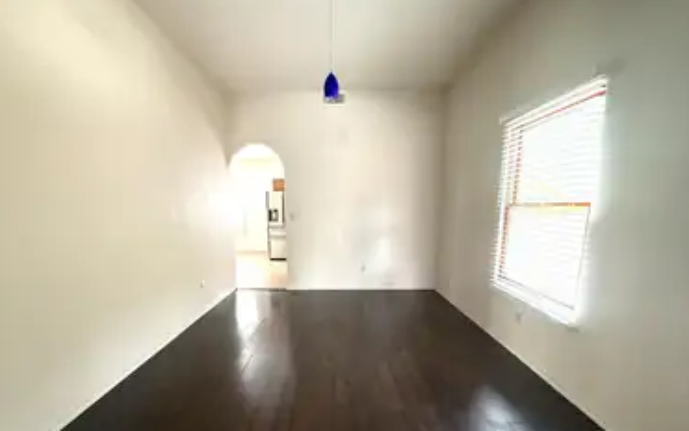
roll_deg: +0.5
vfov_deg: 70.4
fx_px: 300
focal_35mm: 16
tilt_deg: -9.2
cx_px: 331
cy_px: 262
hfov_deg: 97.8
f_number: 2.2
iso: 500
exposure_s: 1/60
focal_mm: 2.22
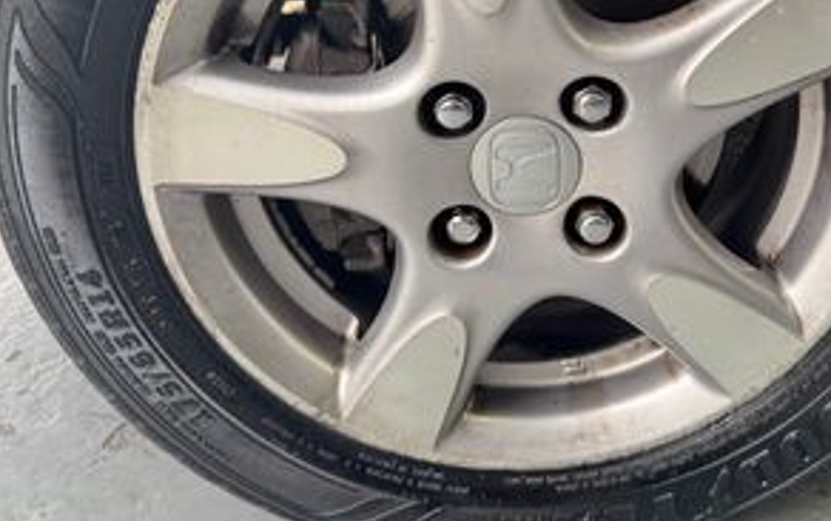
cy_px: 68
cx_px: 544
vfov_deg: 30.2
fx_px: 929
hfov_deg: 47.5
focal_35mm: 41
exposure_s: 1/120
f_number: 1.78
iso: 160
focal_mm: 6.76
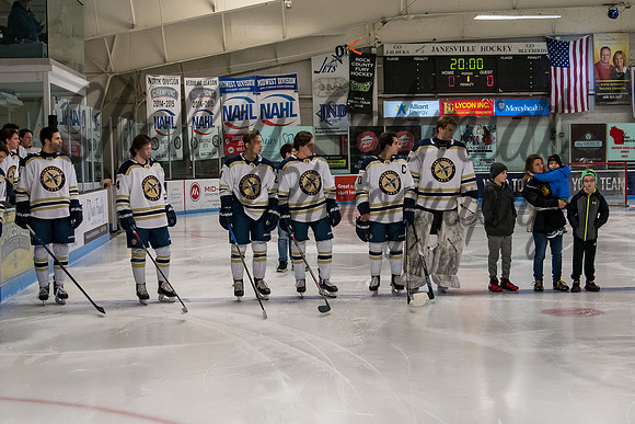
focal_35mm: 62
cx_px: 326
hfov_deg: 32.5
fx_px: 1088
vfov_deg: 22.0
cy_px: 214
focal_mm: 34
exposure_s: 1/250
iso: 2500
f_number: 4.5
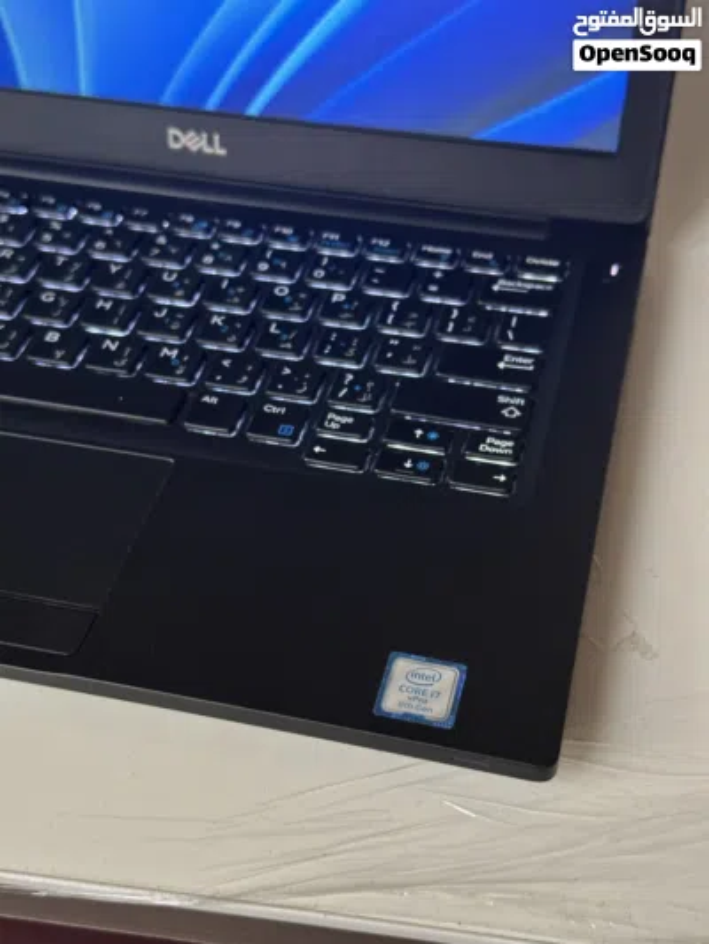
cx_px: 354
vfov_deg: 39.6
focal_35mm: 48
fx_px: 1310
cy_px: 472
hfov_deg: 30.3
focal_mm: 6.86
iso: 320
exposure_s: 1/40
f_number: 1.78
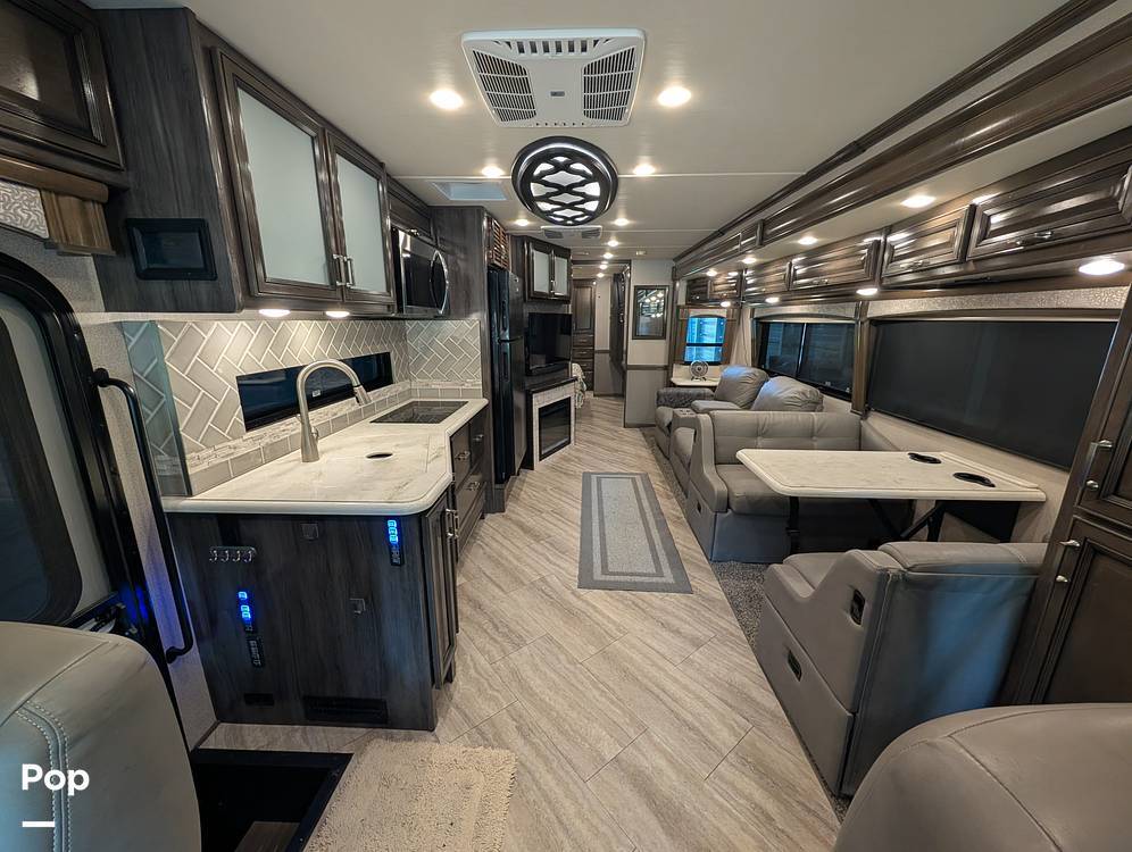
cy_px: 426
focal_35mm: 12
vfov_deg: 94.6
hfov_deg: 110.5
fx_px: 393
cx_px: 566
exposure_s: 1/50.2
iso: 129
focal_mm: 2.02
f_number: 1.7
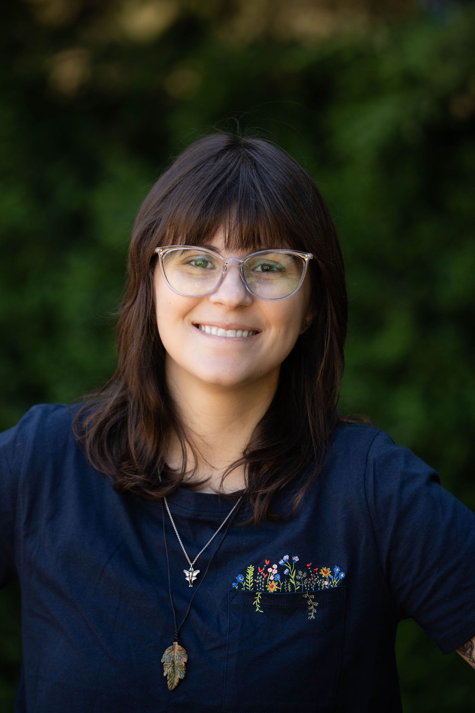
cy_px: 356
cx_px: 238
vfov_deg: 10.3
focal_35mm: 200
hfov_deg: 6.9
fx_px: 3958
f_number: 4
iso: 400
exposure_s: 1/320
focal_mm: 200
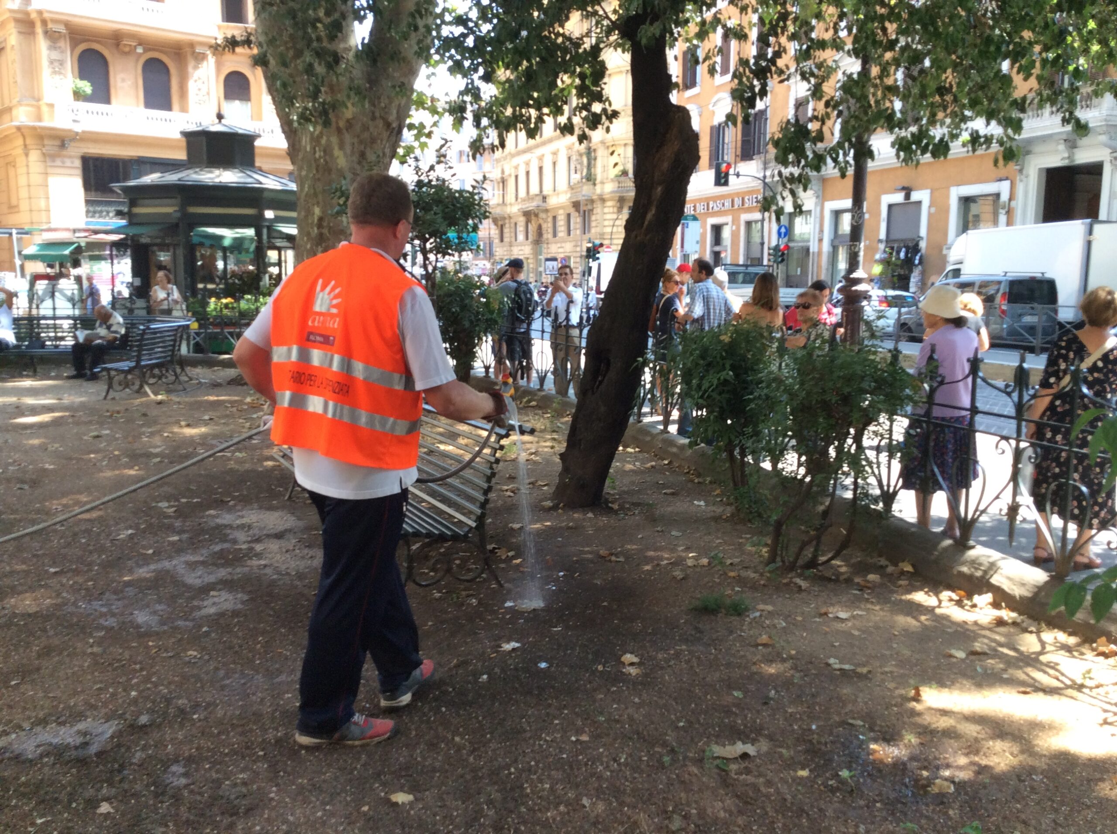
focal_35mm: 33
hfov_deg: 55.4
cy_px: 417
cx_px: 558
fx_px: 1063
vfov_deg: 42.8
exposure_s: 1/120
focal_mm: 3.3
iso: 50
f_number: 2.4
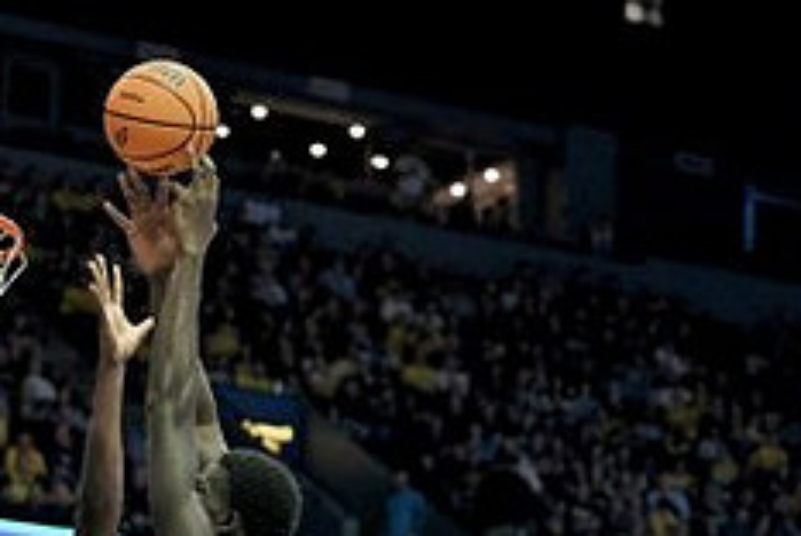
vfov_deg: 7.8
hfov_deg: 11.8
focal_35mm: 174
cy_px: 658
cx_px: 241
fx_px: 3876
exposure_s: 1/1000
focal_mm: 70
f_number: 2.8
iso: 4000
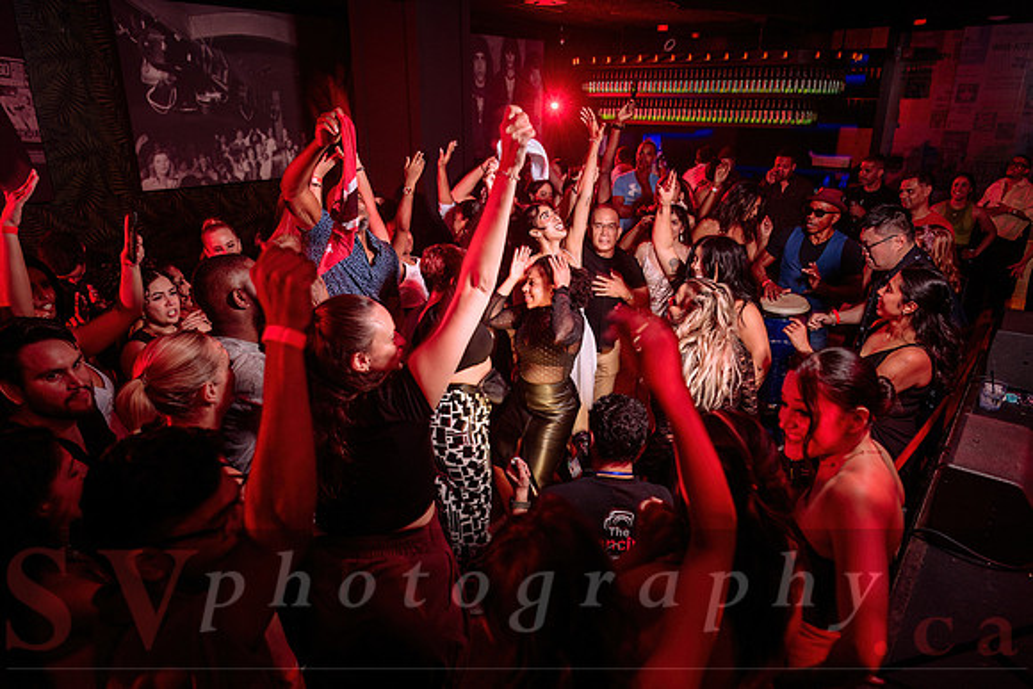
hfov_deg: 73.7
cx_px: 516
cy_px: 344
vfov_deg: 53.2
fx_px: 689
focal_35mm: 24
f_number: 3.2
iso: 800
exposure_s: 1/40
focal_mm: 24
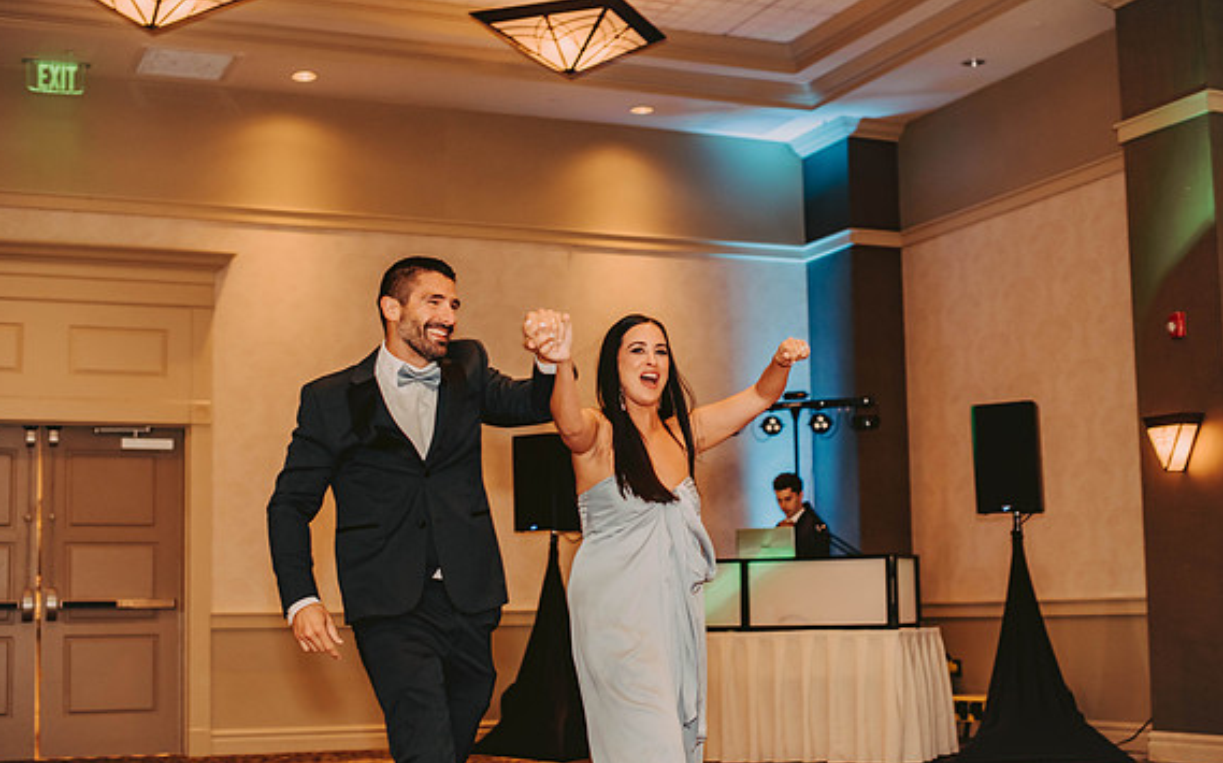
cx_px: 610
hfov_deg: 38.9
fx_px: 1732
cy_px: 394
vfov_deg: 24.8
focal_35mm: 52
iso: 800
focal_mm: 50
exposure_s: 1/125
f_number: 2.5
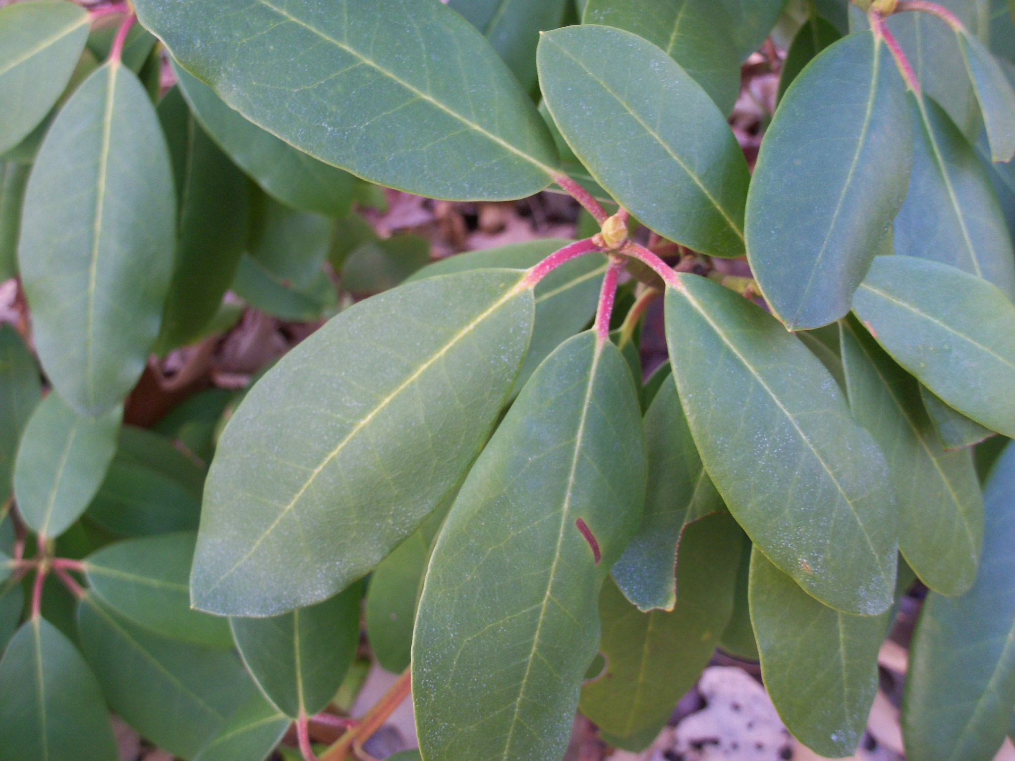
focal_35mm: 40
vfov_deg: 36.0
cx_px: 508
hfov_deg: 46.8
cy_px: 380
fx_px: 1173
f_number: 3.1
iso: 64
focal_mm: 7.2
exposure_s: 1/40
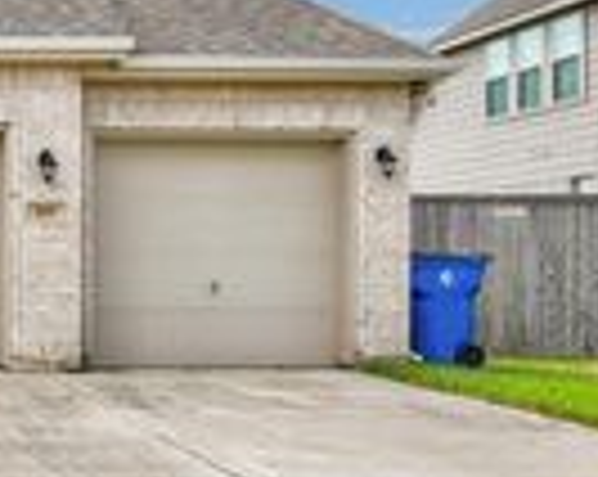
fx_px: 1308
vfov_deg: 20.6
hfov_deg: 21.8
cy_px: 160
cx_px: -283
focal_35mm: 74
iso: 250
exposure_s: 1/500
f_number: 9
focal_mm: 14
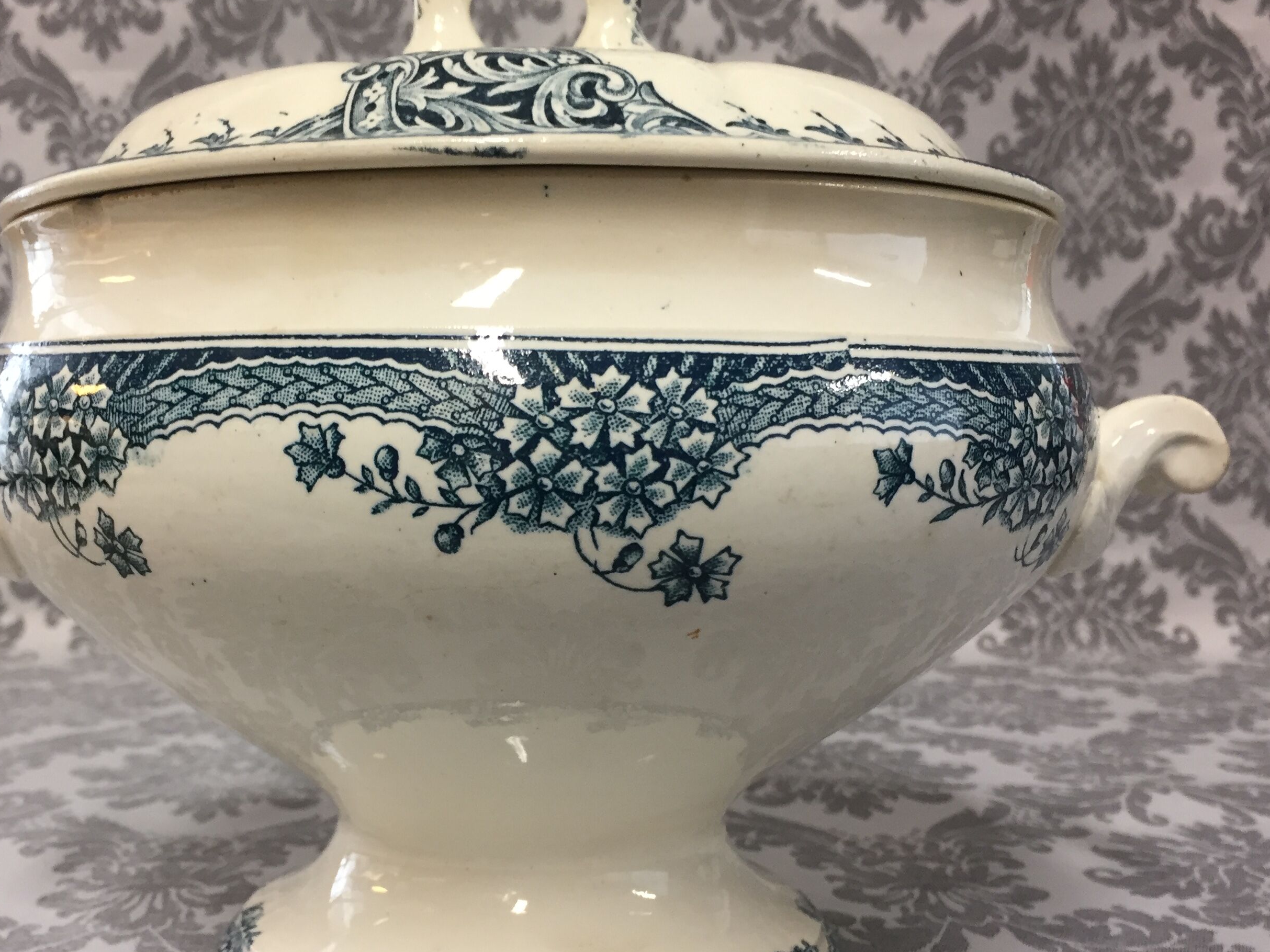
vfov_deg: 36.7
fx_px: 1431
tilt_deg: -4.0
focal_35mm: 39
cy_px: 544
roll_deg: -0.6
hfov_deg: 47.6
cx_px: 522
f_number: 2.2
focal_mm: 4.15
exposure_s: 1/33
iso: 80
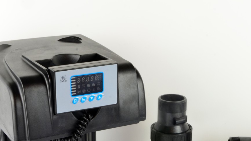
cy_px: 153
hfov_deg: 24.4
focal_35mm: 87
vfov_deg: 13.6
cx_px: 148
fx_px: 579
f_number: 29
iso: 320
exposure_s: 1/2
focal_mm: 30
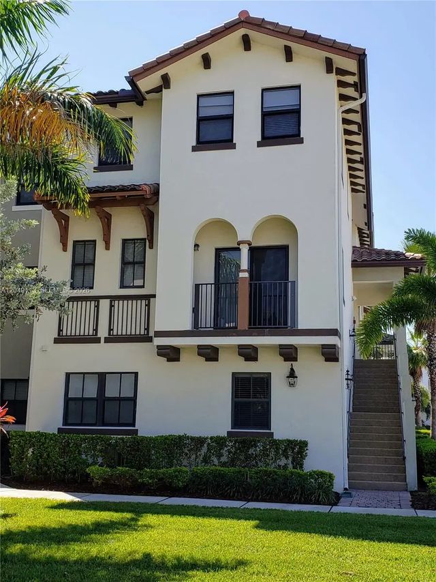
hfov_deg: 53.1
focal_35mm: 26
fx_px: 437
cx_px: 218
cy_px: 291
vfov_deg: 67.3
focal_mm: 4.3
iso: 50
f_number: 2.4
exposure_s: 1/942
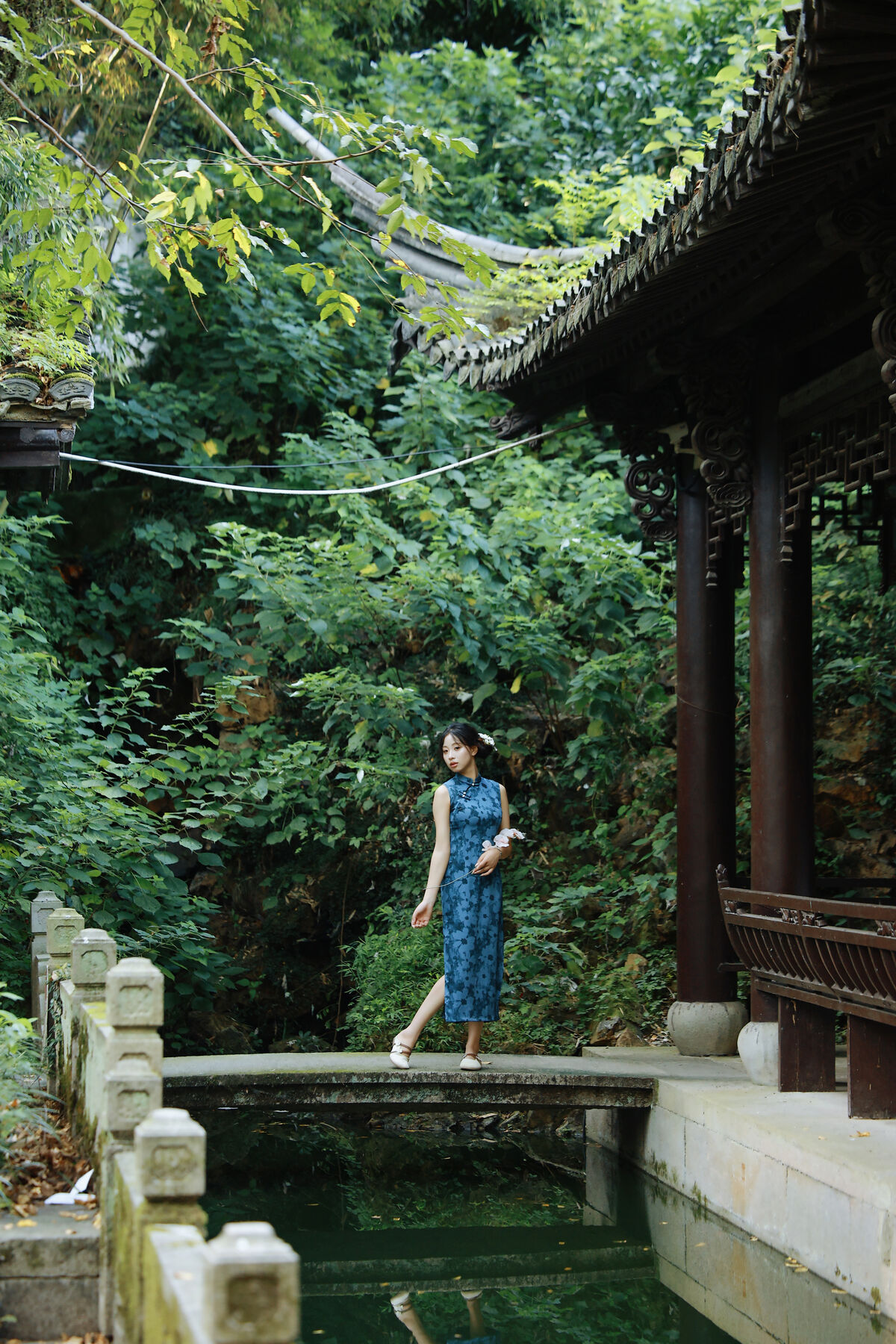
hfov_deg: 15.5
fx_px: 3285
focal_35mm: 88
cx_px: 448
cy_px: 672
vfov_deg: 23.1
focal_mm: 89
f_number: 2.8
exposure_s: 1/125
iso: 1250
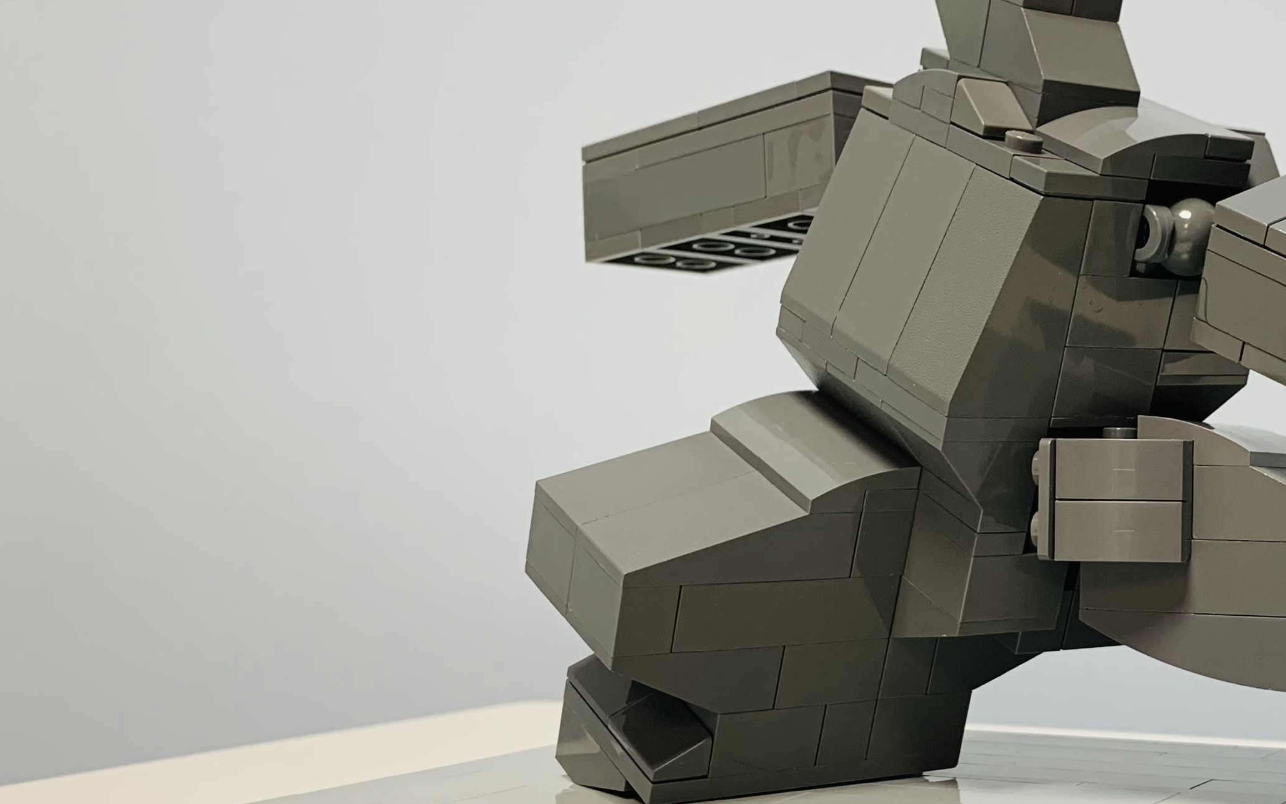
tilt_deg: -0.4
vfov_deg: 23.9
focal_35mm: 54
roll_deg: -0.5
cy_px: 536
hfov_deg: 35.4
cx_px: 1144
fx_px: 1892
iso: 125
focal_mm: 4.25
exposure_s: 1/50
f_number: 1.8
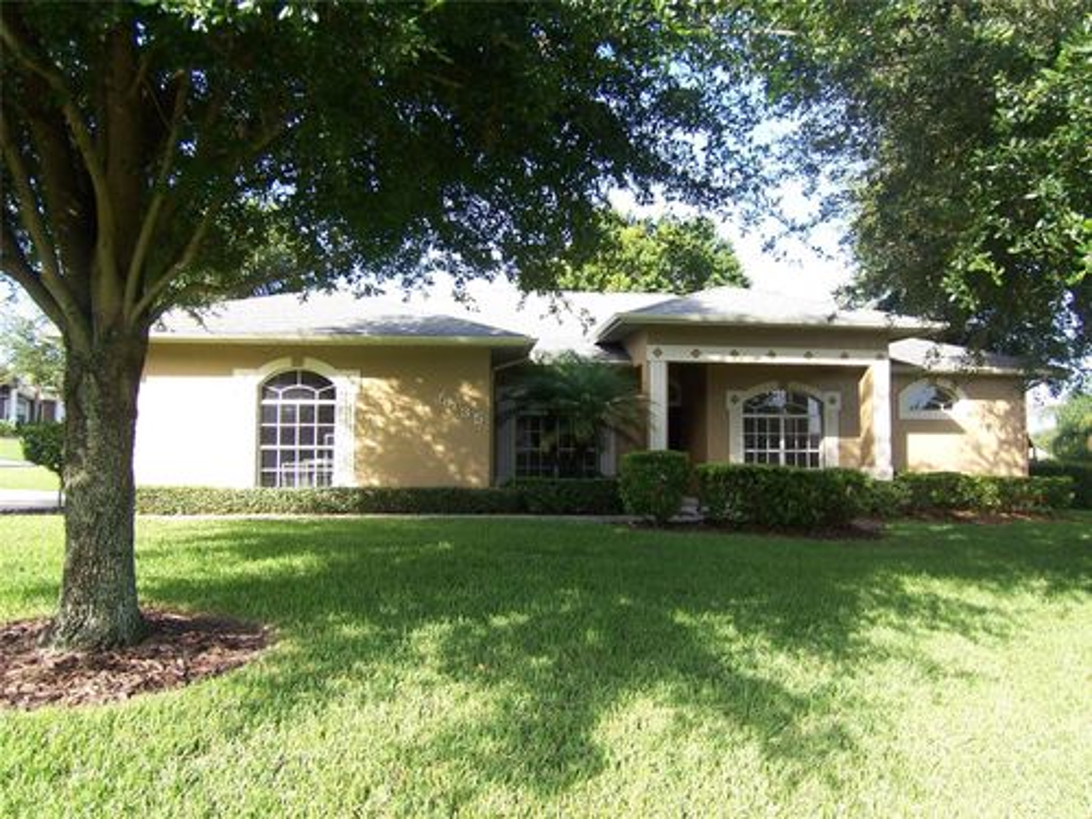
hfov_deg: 73.9
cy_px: 410
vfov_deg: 58.9
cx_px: 546
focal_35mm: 23
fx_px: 726
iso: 64
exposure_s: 1/200
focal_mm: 3.8
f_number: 2.8
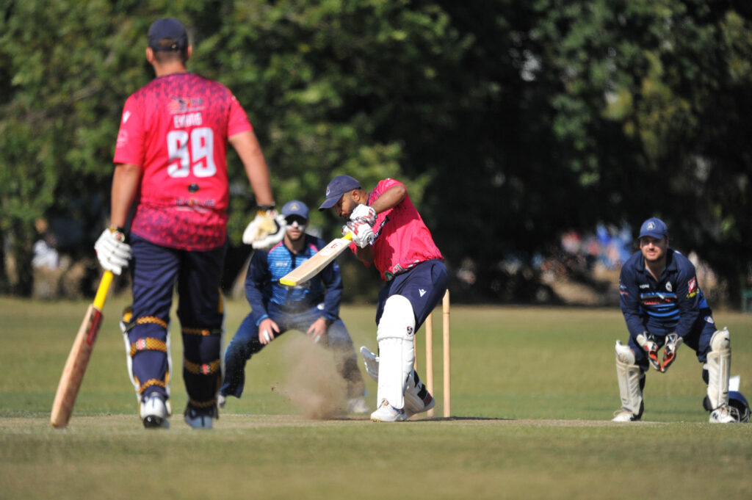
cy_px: 250
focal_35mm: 600
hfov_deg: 3.4
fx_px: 12523
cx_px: 376
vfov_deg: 2.3
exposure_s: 1/6400
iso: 1600
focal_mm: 600
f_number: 6.3
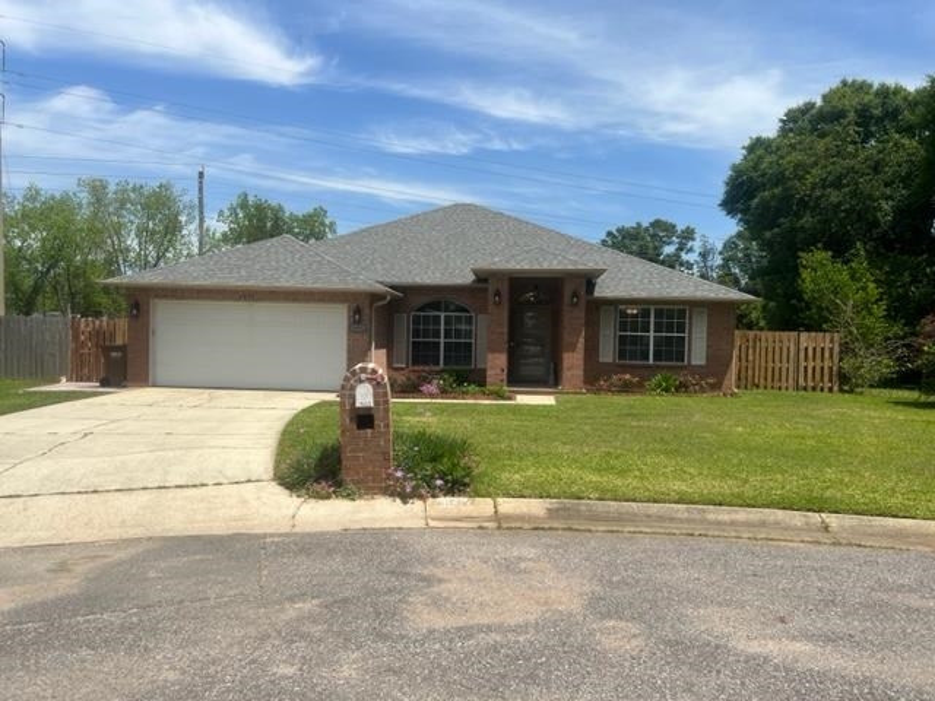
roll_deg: -0.3
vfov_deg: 53.1
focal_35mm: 26
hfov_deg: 67.3
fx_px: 702
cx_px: 468
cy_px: 350
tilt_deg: -0.7
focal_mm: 5.7
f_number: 1.5
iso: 50
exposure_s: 1/5319
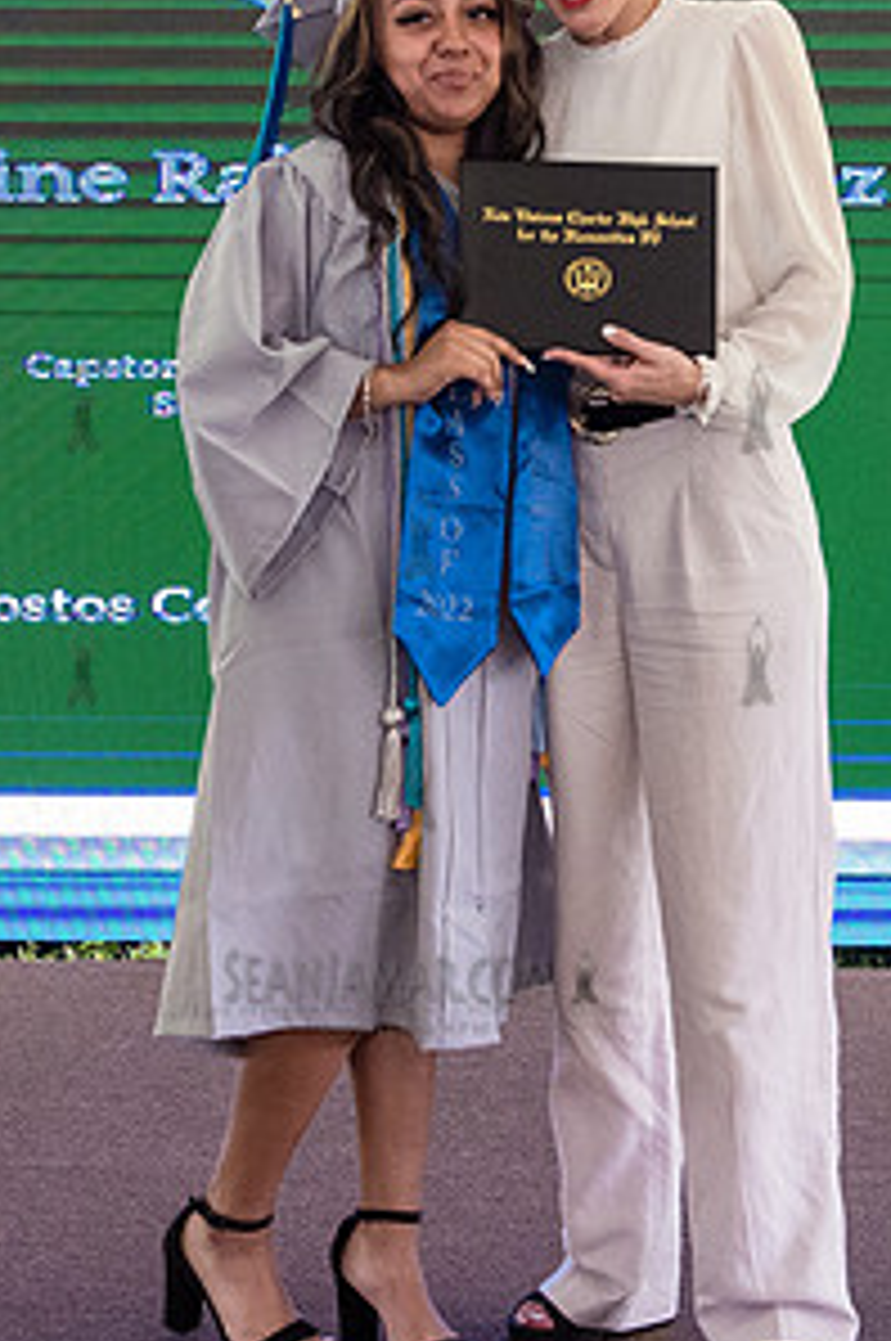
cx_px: 480
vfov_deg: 21.6
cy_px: 370
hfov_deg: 14.5
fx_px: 3498
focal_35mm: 94
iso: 2500
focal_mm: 35
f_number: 4
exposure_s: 1/800
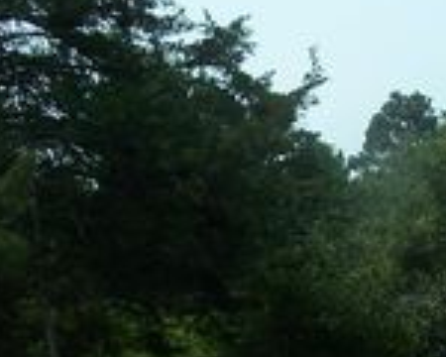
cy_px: 373
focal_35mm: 124
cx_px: 294
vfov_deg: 12.3
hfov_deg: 15.5
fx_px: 1637
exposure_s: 1/1000
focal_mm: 6.3
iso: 80
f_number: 4
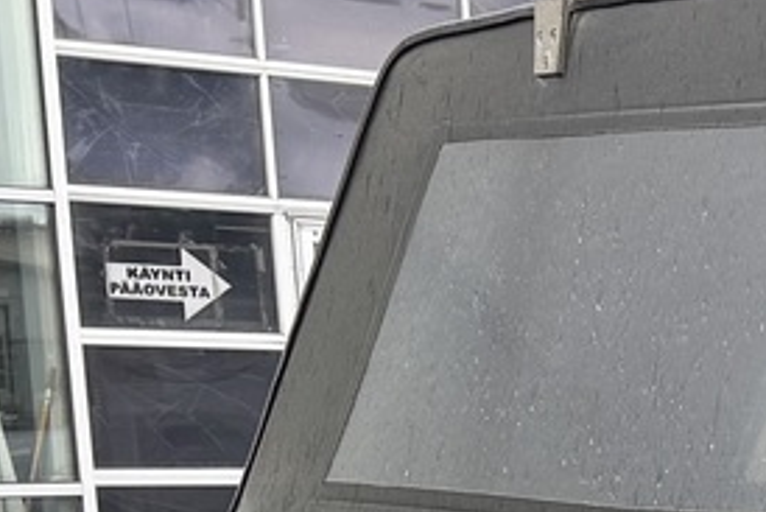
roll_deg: +1.0
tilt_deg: -9.5
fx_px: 3023
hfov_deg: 11.8
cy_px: 929
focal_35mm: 142
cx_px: 1831
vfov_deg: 9.2
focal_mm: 5.96
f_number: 1.6
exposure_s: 1/660
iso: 50
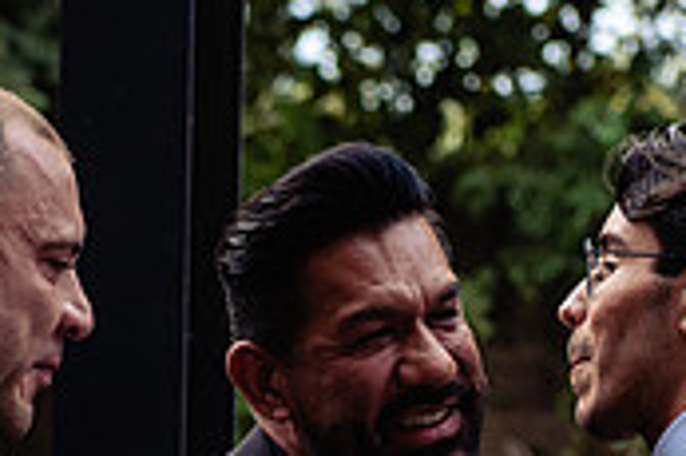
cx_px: 266
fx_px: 4474
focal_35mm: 235
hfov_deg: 8.8
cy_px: 529
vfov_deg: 5.8
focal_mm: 70
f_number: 4
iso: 500
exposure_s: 1/125
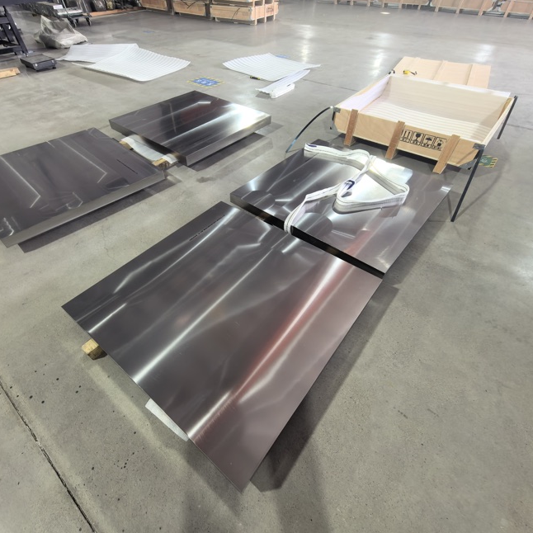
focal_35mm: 16
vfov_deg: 87.4
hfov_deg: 87.3
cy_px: 270
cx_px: 248
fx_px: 279
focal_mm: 1.95
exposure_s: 1/50
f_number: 2.2
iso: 125
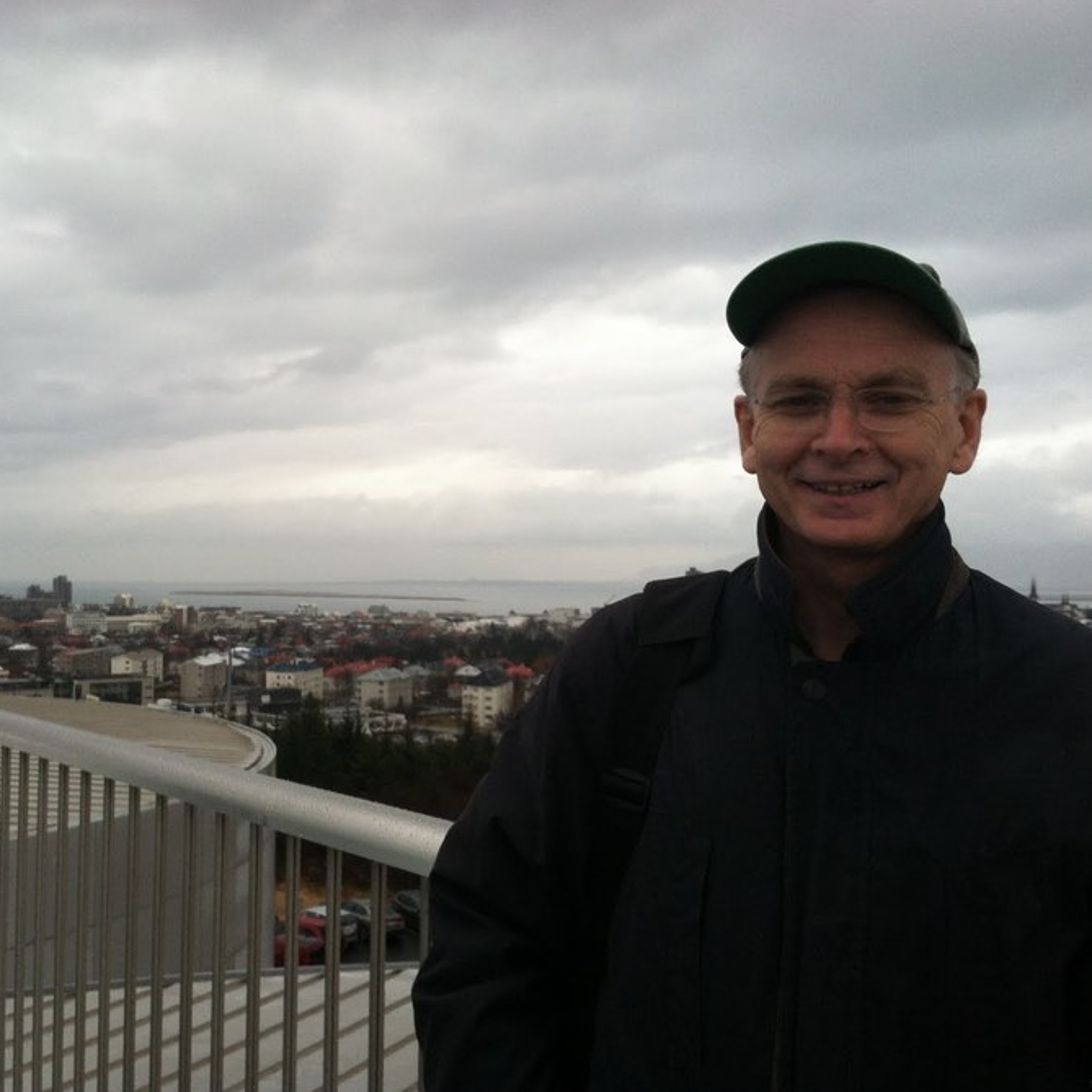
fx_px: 1499
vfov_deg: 40.0
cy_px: 545
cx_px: 369
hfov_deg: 39.6
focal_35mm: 42
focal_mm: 3.85
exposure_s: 1/142
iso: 80
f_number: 2.8
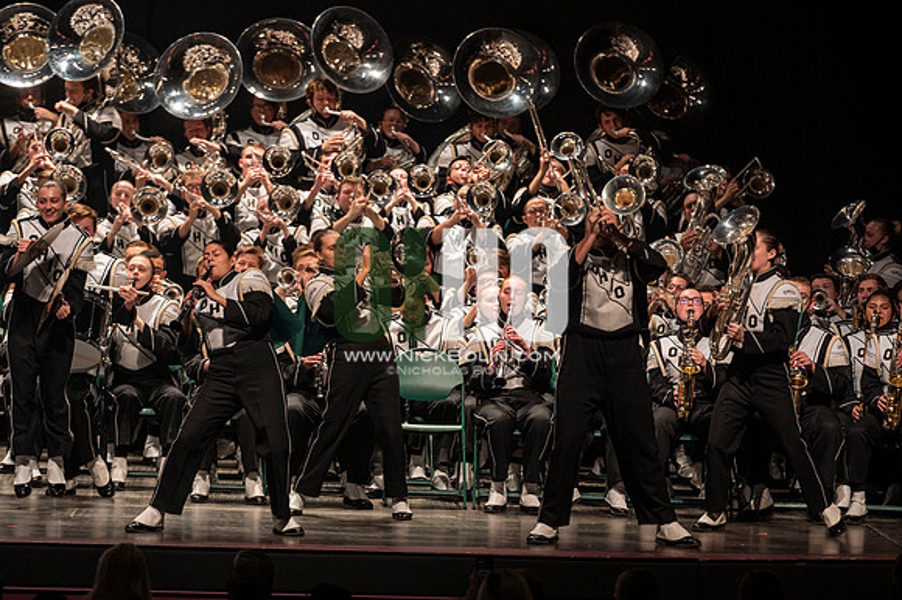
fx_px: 5008
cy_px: 300
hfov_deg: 10.3
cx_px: 451
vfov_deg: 6.9
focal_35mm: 200
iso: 1250
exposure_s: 1/500
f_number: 3.5
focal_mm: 200
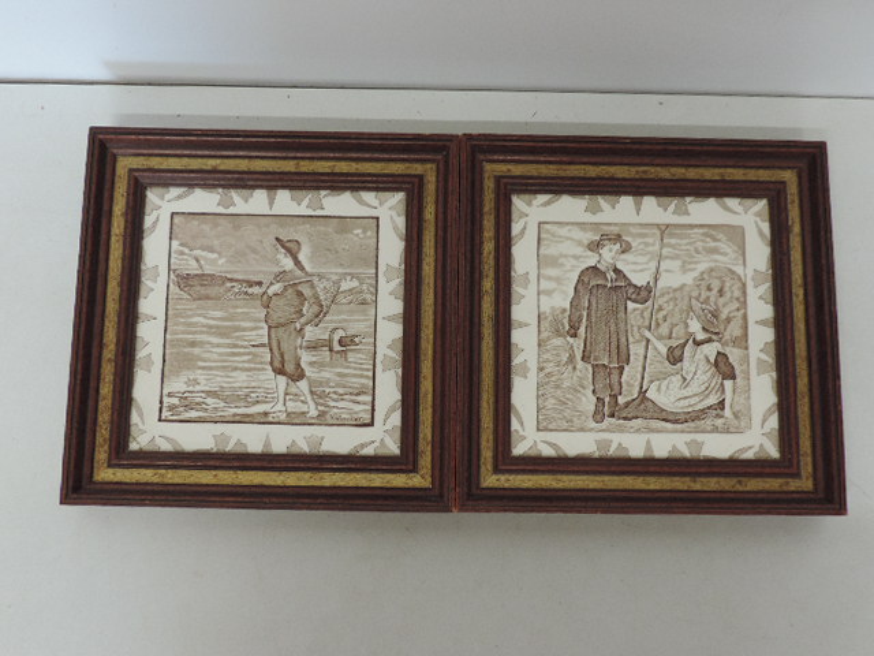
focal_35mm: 35
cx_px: 437
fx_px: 884
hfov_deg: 52.6
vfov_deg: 40.7
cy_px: 328
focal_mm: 6.2
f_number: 3.3
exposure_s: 1/20
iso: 400
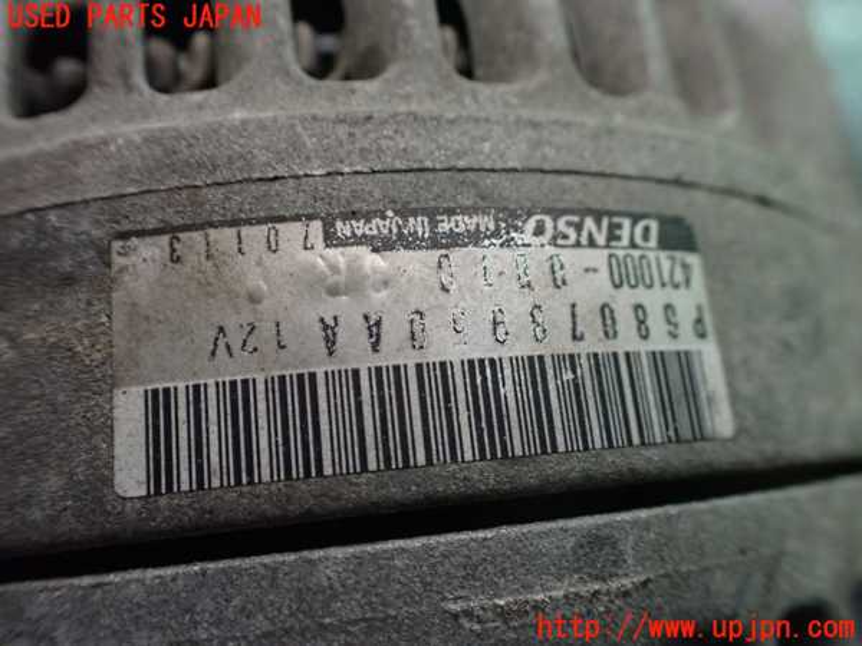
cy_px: 323
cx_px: 431
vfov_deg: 46.8
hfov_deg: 60.0
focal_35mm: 30
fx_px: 747
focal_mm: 5.4
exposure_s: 1/30
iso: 800
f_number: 2.3
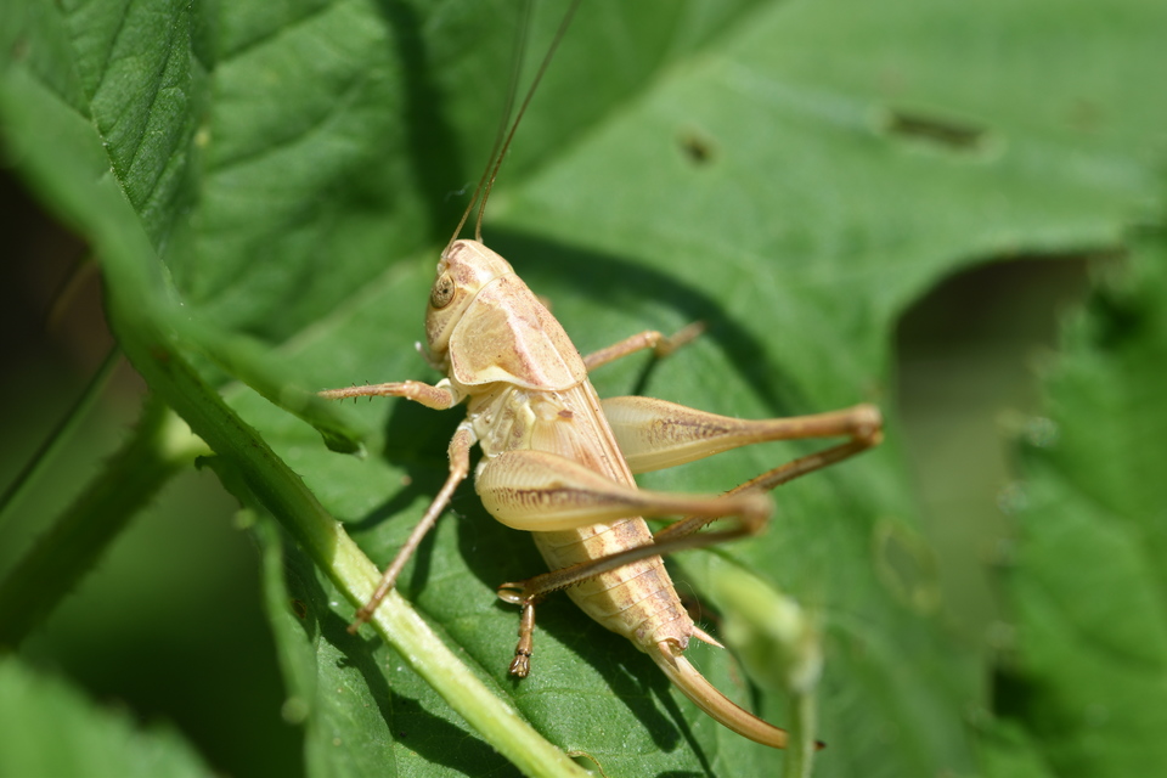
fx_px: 5105
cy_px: 389
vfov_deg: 8.7
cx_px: 584
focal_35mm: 158
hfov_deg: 13.0
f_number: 8
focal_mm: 105
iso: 100
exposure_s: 1/250
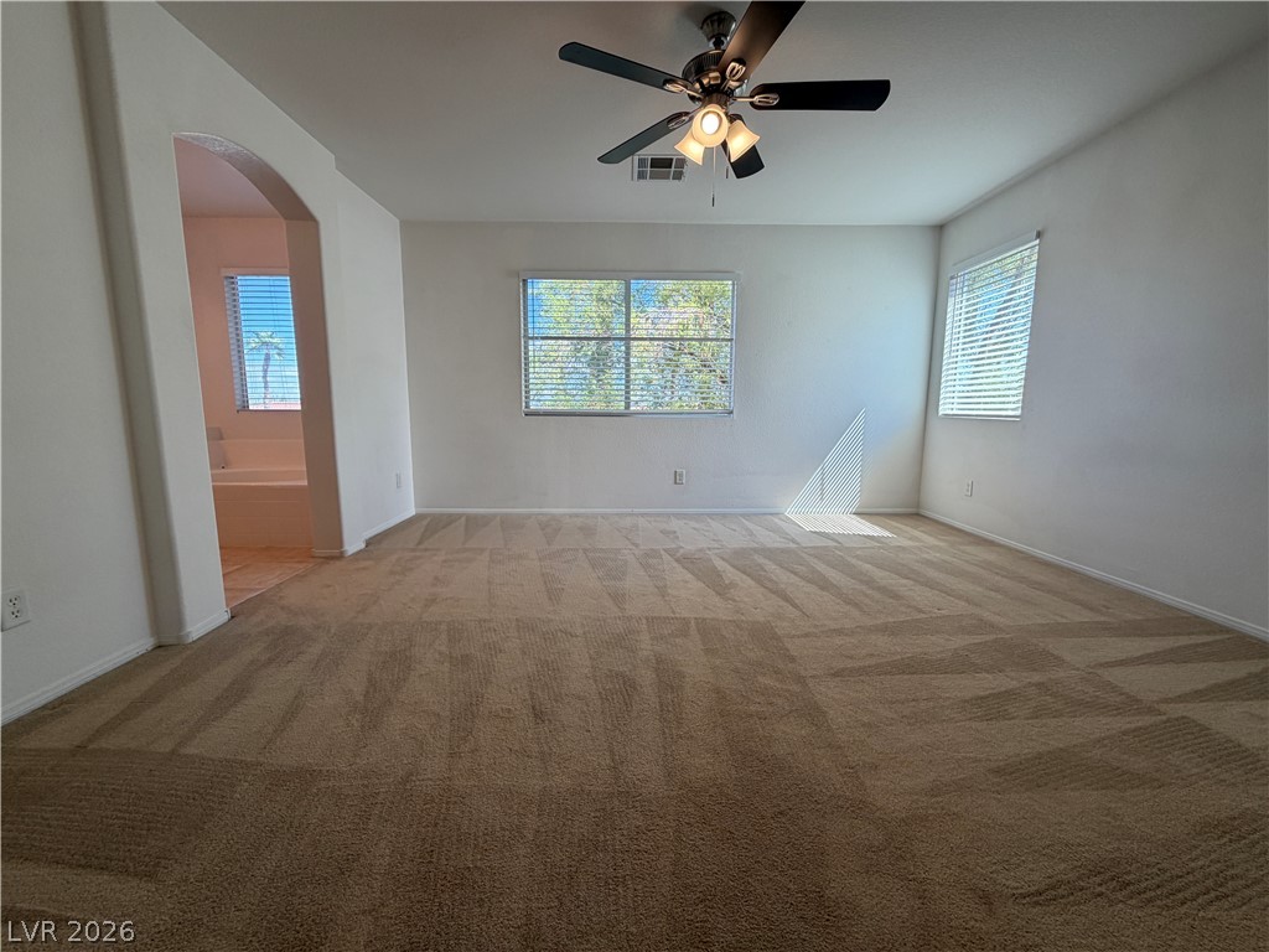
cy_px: 476
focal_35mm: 14
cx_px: 634
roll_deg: -0.3
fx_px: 513
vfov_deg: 85.7
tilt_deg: -7.4
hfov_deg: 102.1
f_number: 2.2
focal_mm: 2.22
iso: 40
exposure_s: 1/120
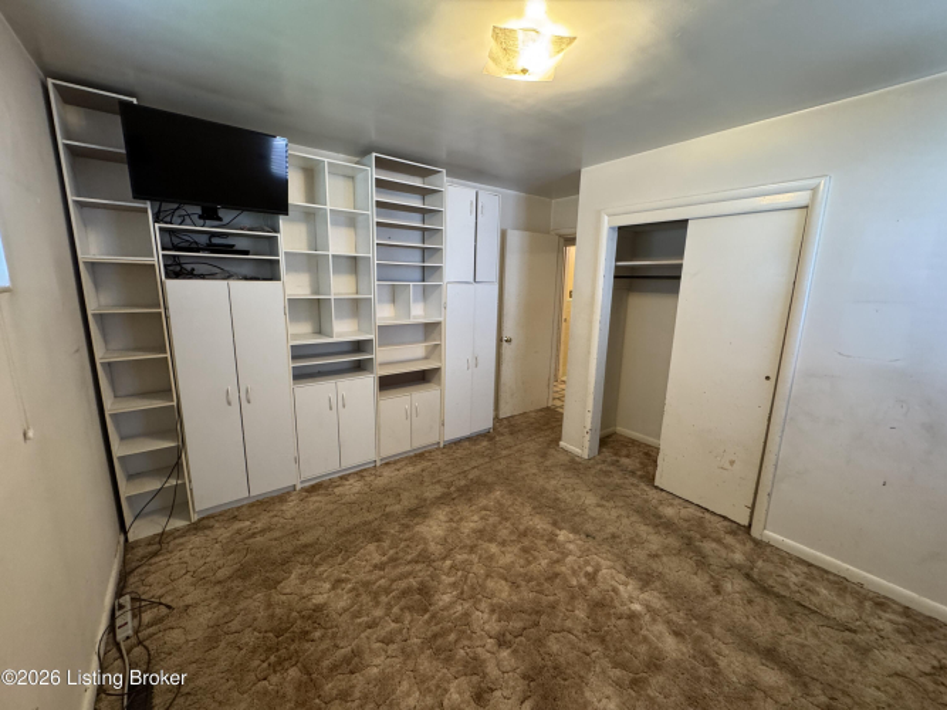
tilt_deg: -12.3
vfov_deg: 85.7
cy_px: 355
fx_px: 383
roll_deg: -0.9
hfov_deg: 102.1
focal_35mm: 14
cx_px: 474
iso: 320
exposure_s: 1/60
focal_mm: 2.22
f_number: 2.2
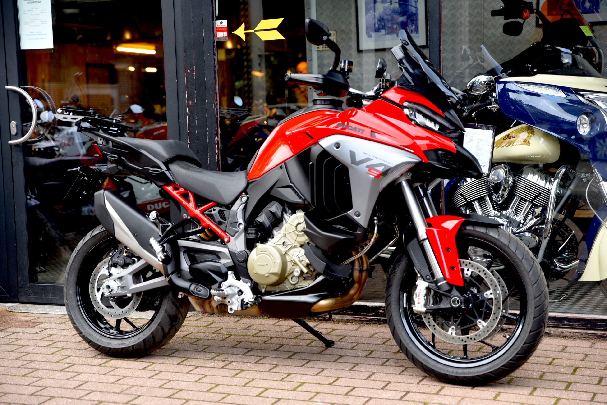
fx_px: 1096
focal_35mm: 65
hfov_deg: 30.9
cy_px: 202
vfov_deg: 20.9
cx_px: 304
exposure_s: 1/40
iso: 100
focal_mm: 65
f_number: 2.8
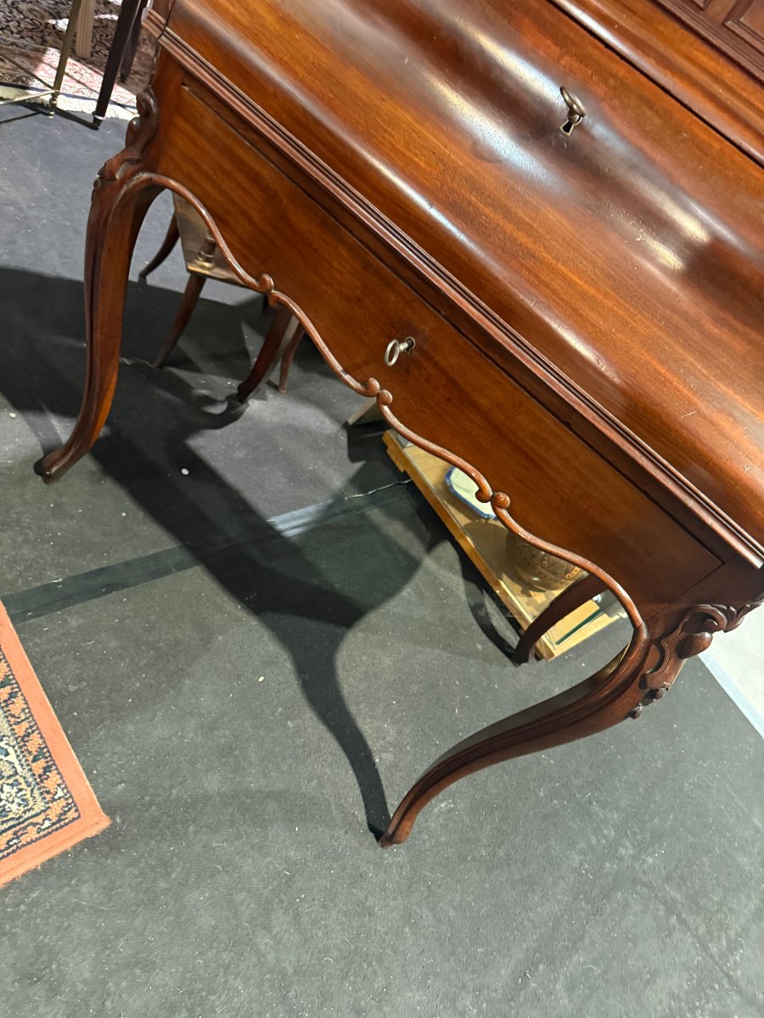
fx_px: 706
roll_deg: -37.5
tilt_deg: -40.1
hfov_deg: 56.8
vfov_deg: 71.6
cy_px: 509
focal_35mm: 24
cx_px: 382
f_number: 1.78
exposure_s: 1/25
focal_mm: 6.76
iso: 800
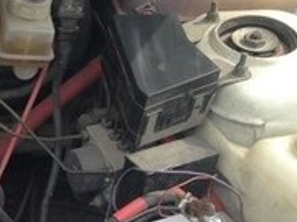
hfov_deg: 14.9
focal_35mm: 121
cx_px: -177
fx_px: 1038
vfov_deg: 12.1
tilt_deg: -45.3
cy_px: 215
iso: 50
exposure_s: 1/354
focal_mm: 4.12
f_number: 2.4
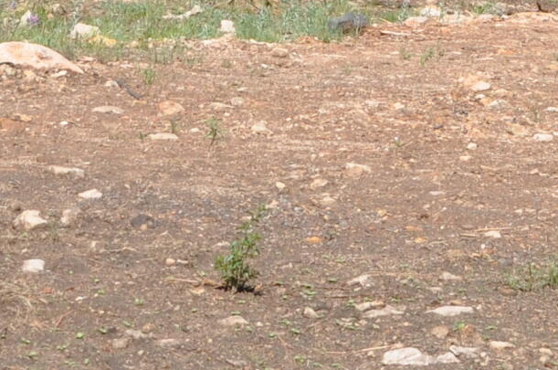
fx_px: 3535
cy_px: -344
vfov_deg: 5.9
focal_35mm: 228
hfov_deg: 9.0
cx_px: 70
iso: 200
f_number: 10
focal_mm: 31
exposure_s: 1/400
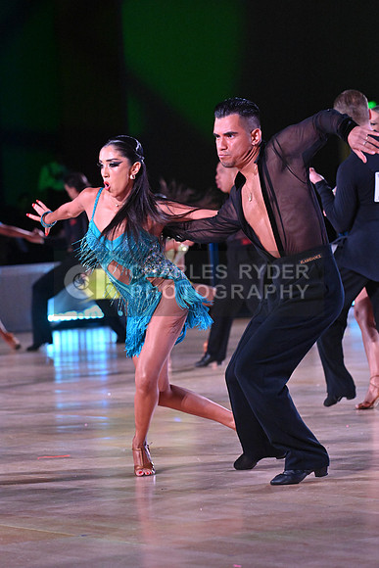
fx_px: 2762
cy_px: 284
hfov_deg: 7.9
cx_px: 190
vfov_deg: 11.7
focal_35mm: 175
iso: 6400
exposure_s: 1/400
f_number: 6.3
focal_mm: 175
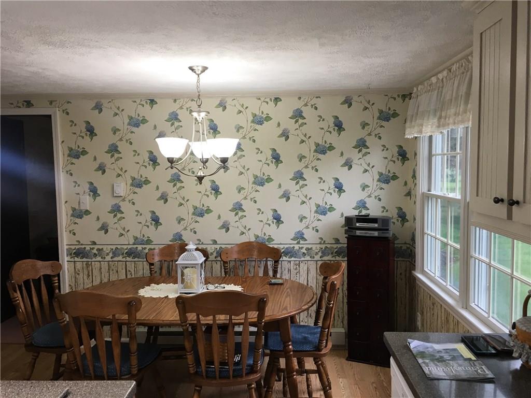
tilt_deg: -4.6
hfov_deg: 61.7
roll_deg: +0.0
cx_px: 266
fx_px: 445
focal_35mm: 29
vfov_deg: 48.2
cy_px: 199
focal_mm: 4.15
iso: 32
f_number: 2.2
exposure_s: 1/30
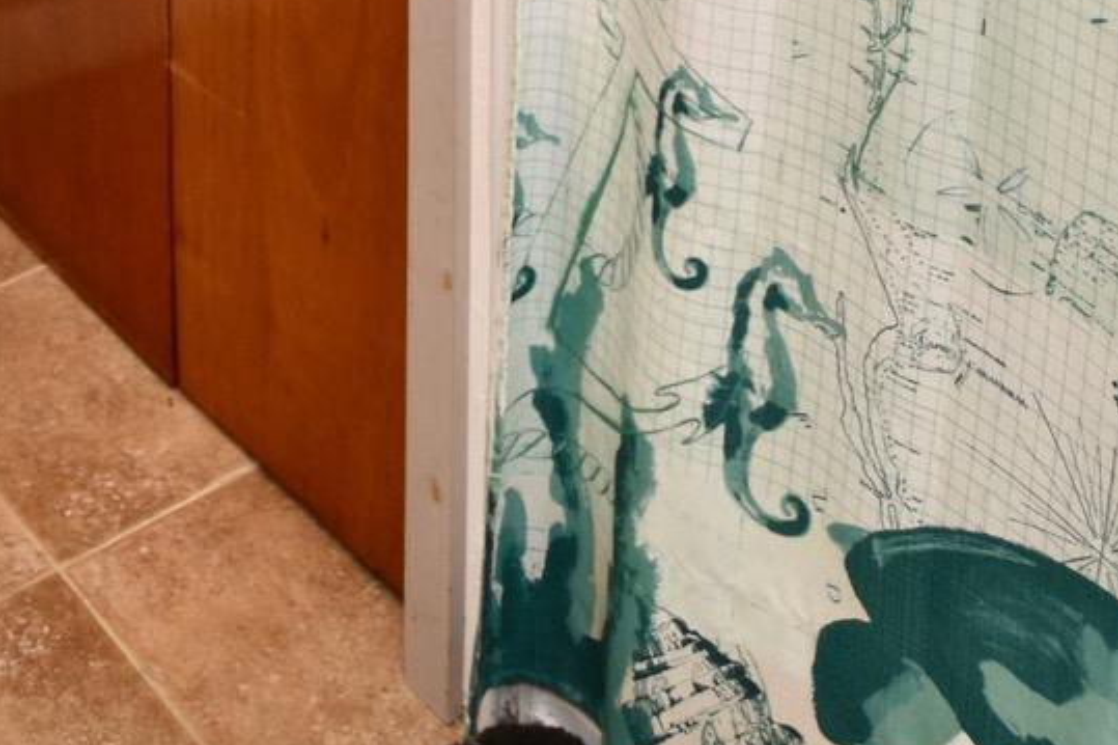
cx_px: 220
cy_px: -640
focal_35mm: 57
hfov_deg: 34.0
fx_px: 1770
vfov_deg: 18.2
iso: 100
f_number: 3.5
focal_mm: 10
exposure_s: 1/13
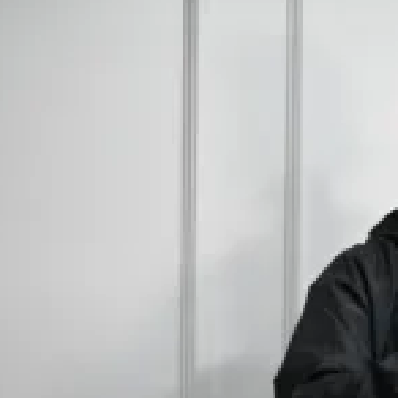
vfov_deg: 20.4
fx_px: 1080
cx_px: 483
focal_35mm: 83
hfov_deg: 19.6
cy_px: 363
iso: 2200
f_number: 4
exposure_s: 1/125
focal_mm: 34
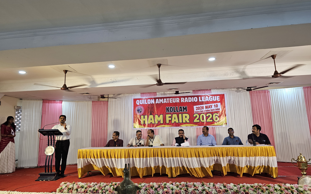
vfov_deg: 49.3
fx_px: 212
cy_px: 95
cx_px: 153
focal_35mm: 25
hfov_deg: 72.5
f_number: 1.7
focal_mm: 6.3
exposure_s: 1/100
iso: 160
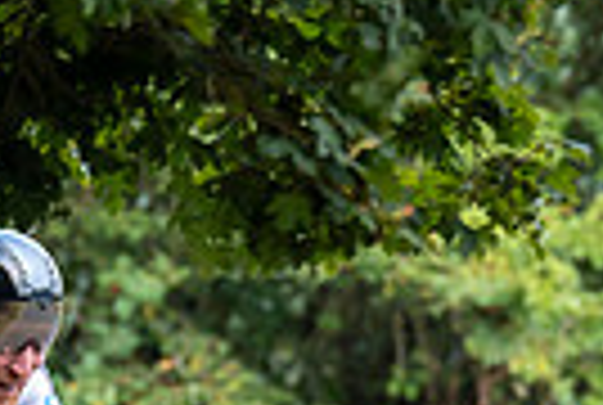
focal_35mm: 1216
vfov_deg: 1.1
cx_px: -342
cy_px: 601
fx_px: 20413
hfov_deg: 1.7
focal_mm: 185
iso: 640
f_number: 4
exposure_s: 1/1000
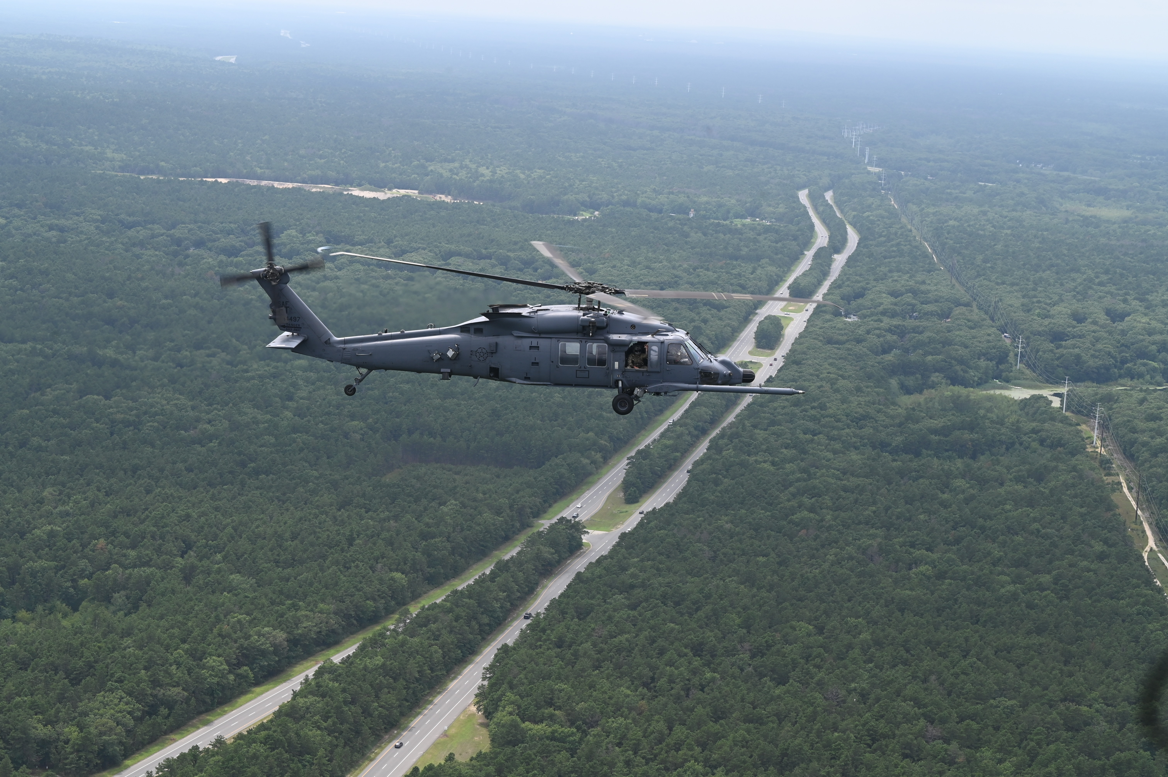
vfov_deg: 18.6
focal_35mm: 73
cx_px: 584
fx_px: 2367
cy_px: 388
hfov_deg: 27.7
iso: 500
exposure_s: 1/500
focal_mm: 73
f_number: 11
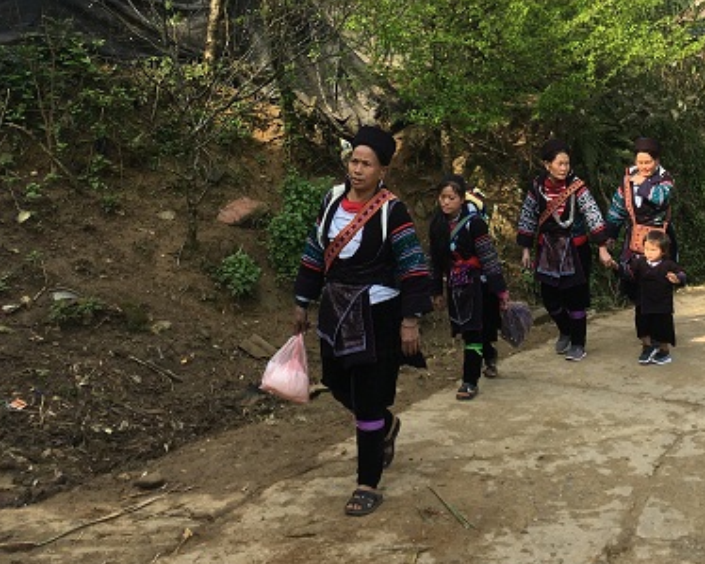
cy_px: 118
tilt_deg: -0.3
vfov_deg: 28.0
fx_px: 1106
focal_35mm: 53
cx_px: 418
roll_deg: +4.0
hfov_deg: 35.3
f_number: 2.2
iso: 25
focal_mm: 4.15
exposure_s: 1/793
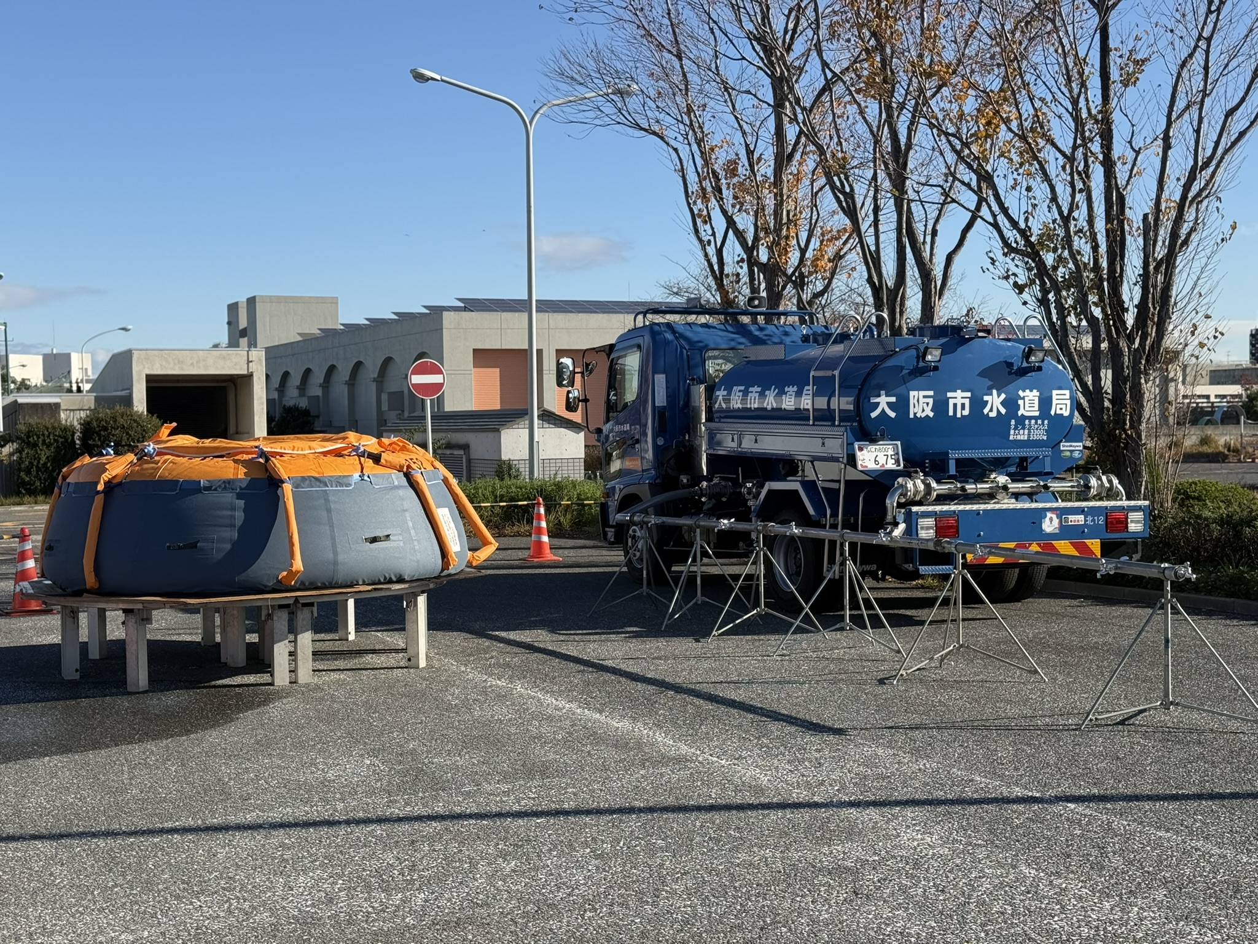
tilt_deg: -1.5
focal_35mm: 48
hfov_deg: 39.7
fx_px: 1744
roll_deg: +1.1
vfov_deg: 30.3
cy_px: 472
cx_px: 629
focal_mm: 6.76
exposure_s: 1/3891
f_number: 1.78
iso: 100
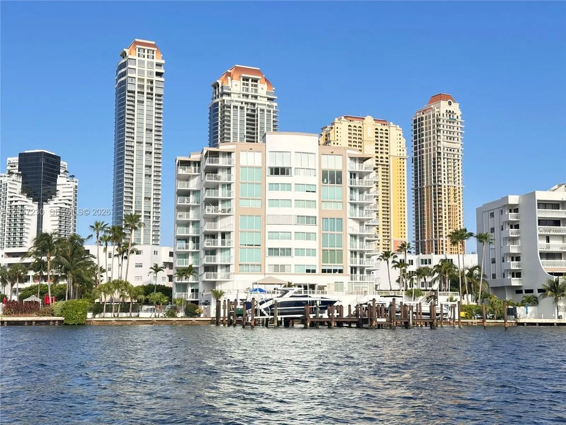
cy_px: 212
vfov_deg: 30.3
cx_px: 283
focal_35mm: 48
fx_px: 785
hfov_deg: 39.7
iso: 64
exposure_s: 1/1613
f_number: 1.78
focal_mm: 6.86
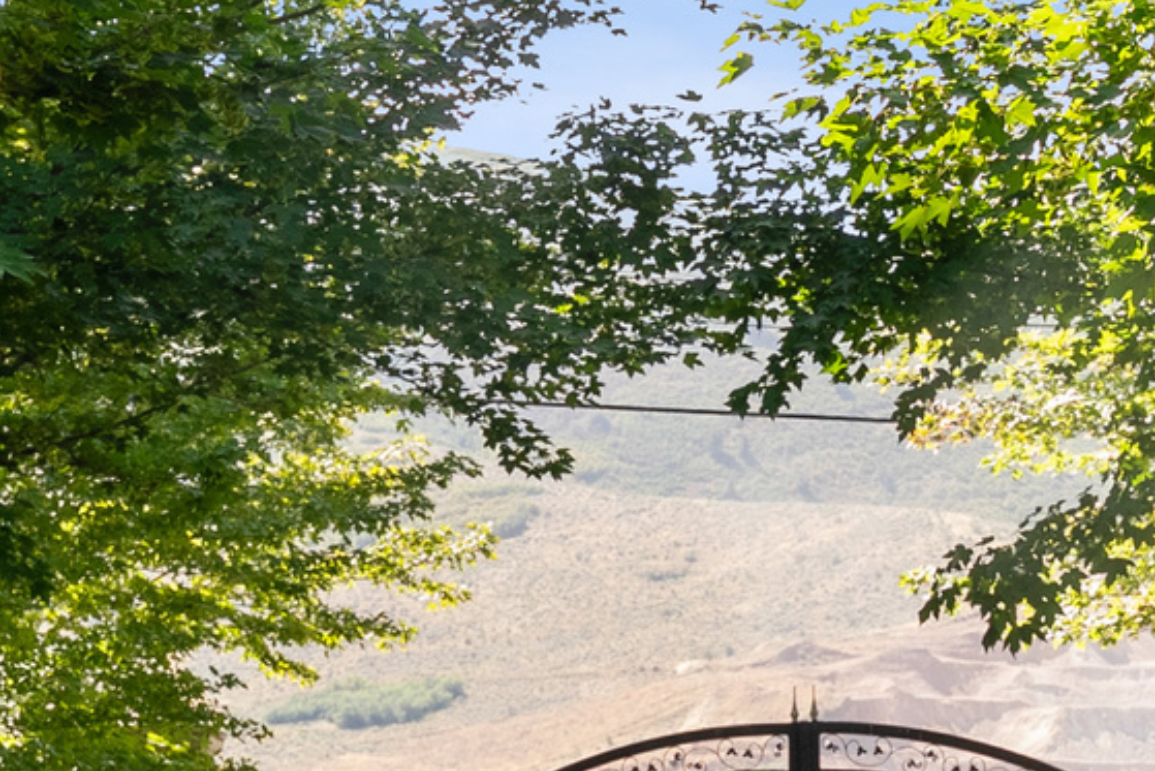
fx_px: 5295
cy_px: 957
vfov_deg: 8.2
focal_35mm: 165
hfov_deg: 12.4
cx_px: 802
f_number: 9
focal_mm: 45
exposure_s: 1/200
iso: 640
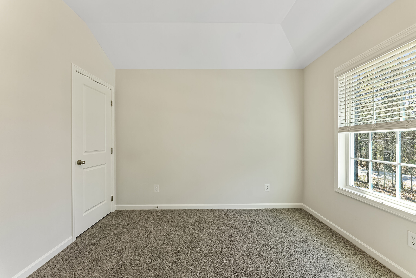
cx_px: 208
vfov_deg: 81.3
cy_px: 139
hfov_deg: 104.2
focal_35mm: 14
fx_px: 162
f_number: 7.1
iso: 400
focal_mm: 14
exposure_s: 1/30
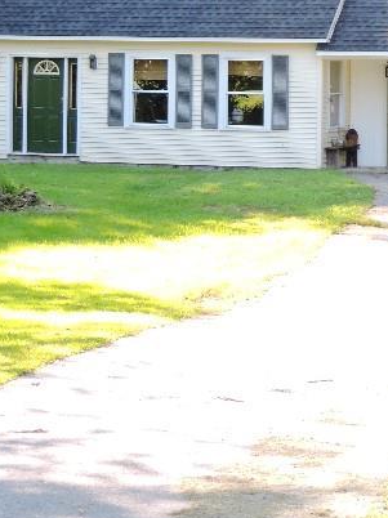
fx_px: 2289
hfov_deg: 9.6
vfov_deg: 12.8
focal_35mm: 153
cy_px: 40
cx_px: 387
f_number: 3.7
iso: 100
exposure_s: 1/60
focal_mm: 10.7
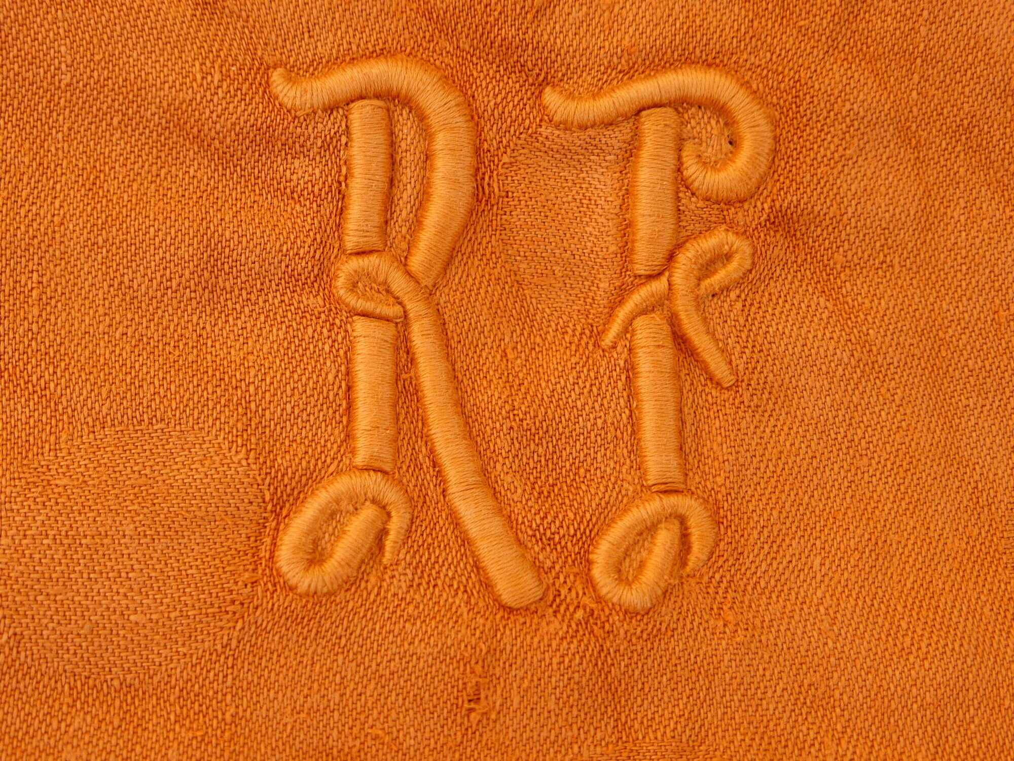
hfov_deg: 29.8
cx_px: 507
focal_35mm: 65
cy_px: 380
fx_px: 1904
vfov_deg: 22.6
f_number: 4.8
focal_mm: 11
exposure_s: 1/125
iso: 100
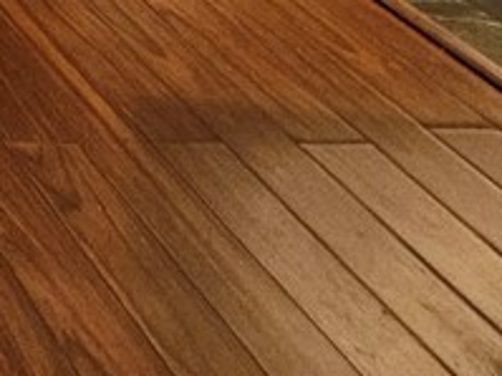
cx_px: -610
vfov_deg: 14.3
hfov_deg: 16.7
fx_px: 971
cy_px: -535
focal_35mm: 67
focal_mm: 2.2
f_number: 2.2
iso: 400
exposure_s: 1/30
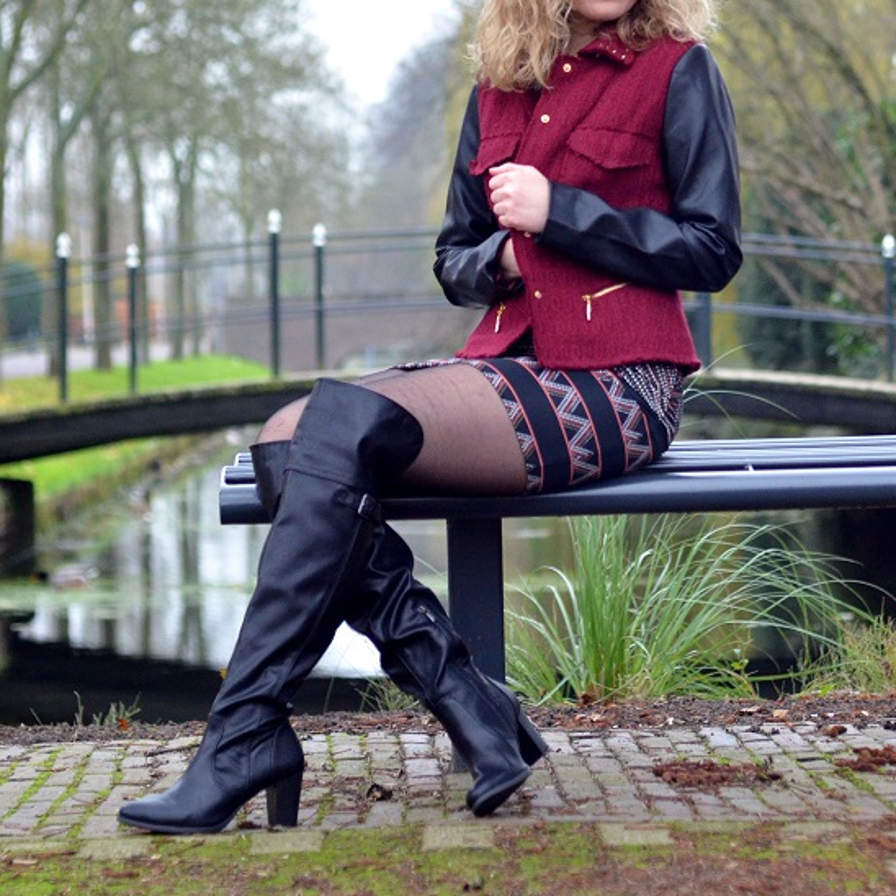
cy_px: 176
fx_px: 3397
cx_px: 531
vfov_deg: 14.9
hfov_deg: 15.0
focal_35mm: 116
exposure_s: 1/640
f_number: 2.8
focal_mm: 50
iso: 2000
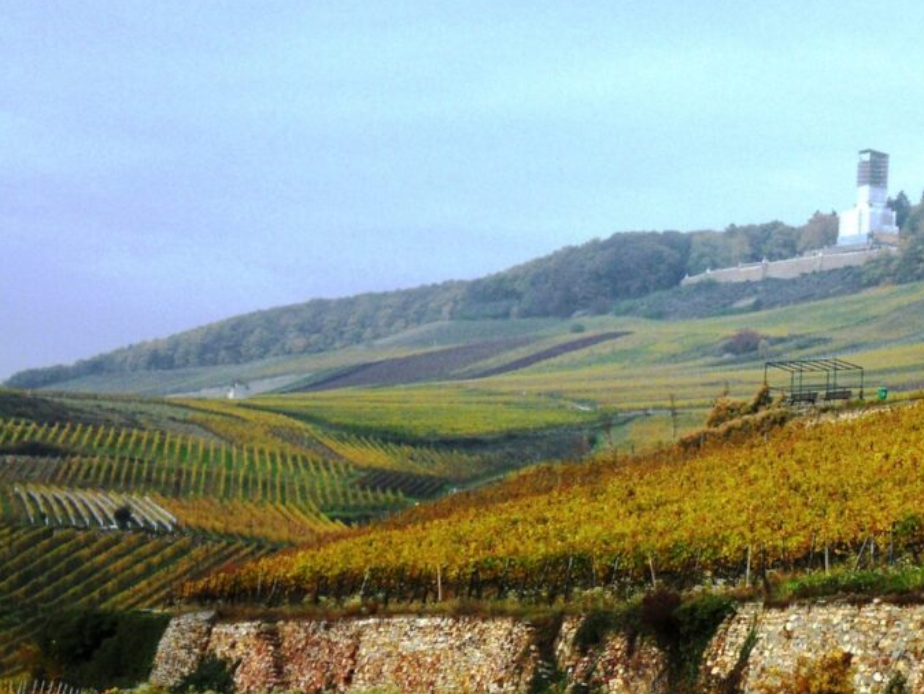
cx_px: 701
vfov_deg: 12.4
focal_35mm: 120
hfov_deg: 16.3
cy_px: 399
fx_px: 3204
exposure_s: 1/350
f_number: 5.3
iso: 80
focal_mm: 14.2
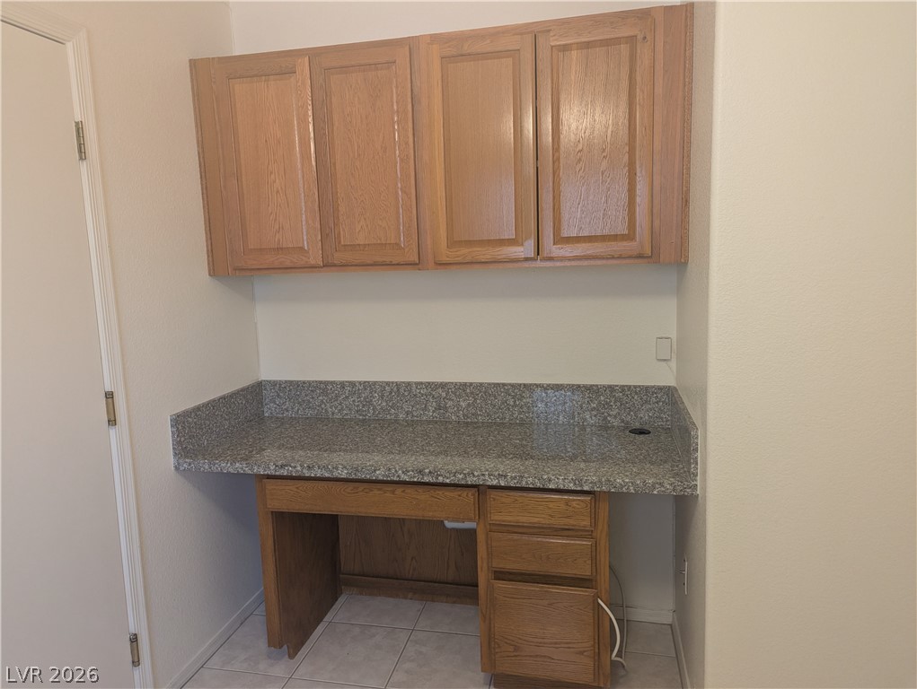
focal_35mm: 24
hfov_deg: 71.5
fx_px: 636
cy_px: 344
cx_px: 458
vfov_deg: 56.9
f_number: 1.85
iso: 179
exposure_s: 1/24
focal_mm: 6.81
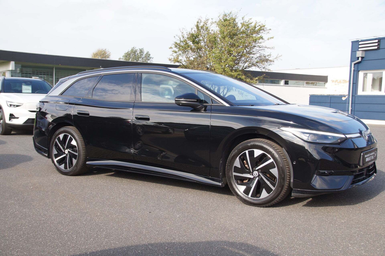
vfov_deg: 31.9
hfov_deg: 46.4
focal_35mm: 42
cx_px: 192
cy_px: 128
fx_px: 449
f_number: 6.3
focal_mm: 28
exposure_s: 1/125
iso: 100
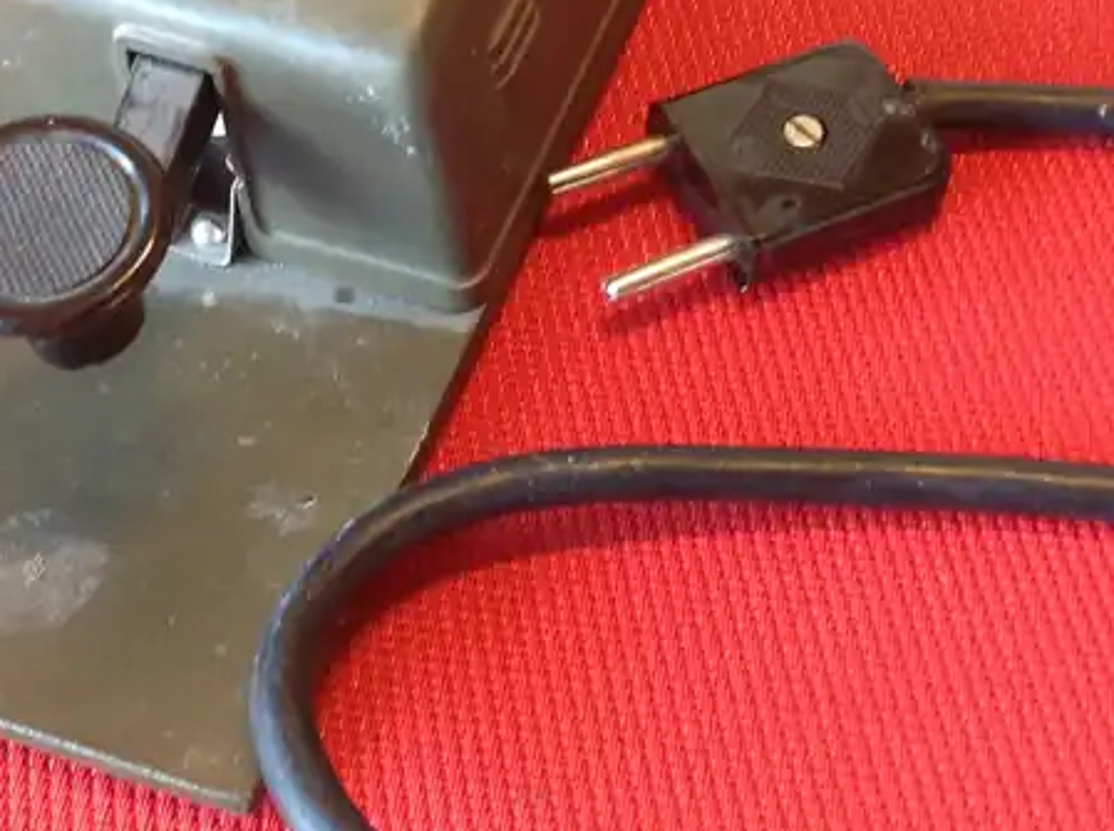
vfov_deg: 18.7
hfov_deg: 25.1
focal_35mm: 78
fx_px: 2505
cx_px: 618
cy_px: 216
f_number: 2.4
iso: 125
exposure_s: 1/15
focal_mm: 4.28
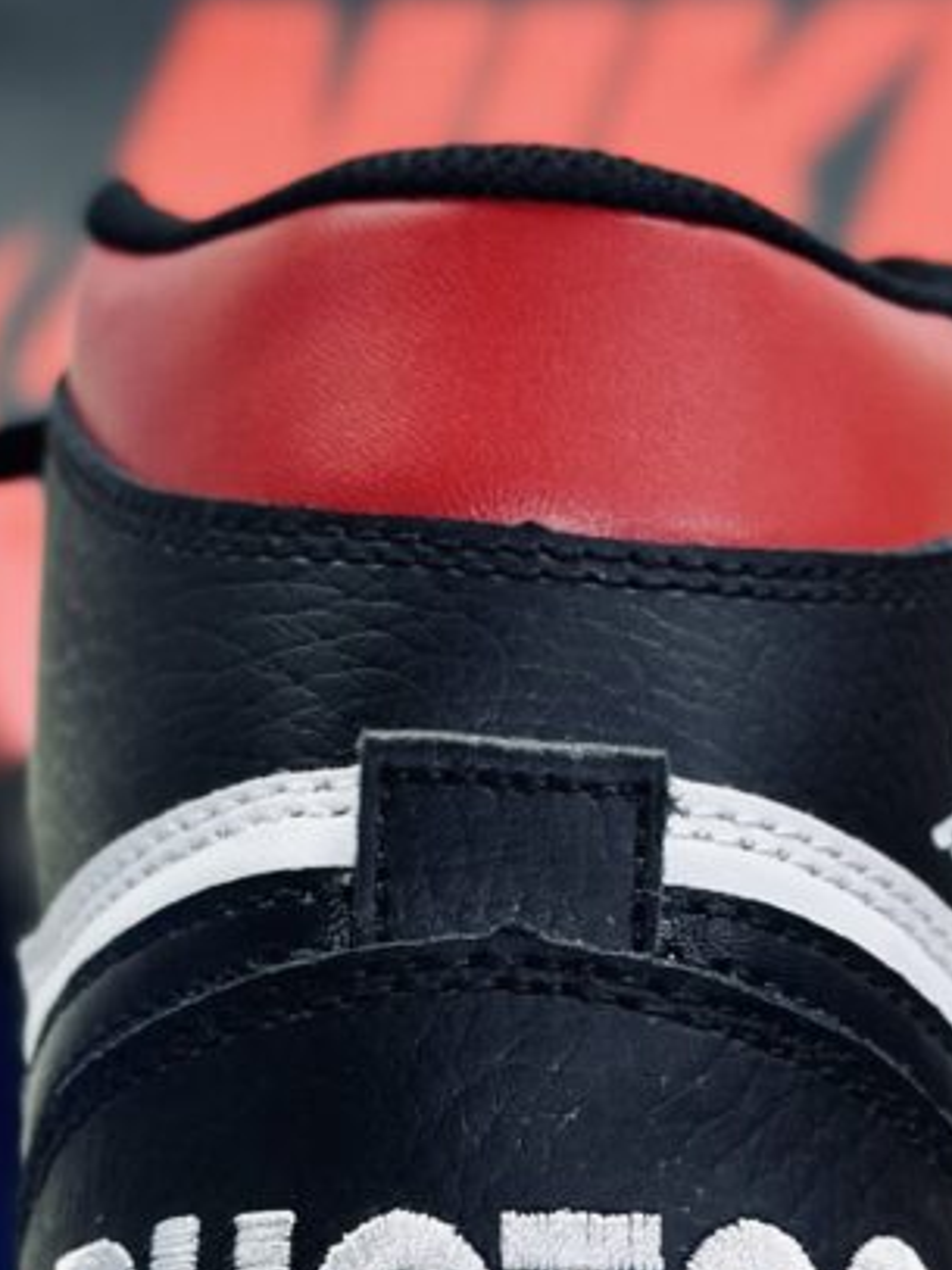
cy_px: 1222
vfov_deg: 17.5
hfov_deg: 13.5
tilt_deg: -58.1
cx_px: 534
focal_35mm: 110
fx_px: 4036
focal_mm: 6.86
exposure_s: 1/100
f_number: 1.78
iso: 100
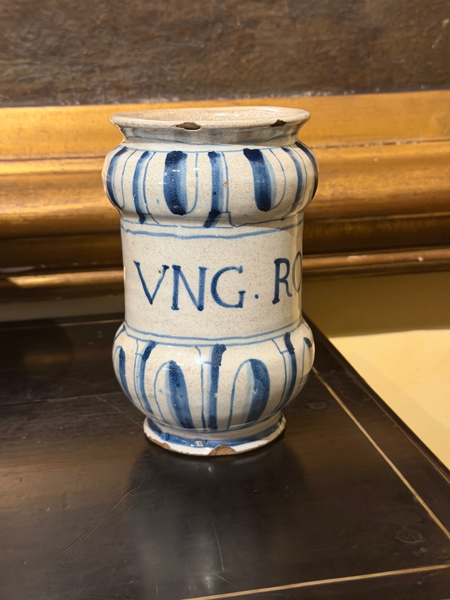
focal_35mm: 48
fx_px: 832
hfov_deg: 30.3
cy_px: 300
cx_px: 225
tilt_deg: -16.2
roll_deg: +0.9
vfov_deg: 39.7
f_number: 1.78
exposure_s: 1/33
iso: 500
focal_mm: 6.76
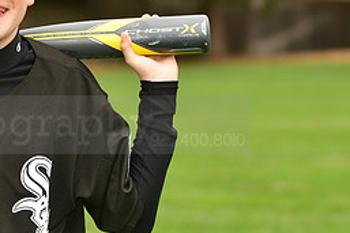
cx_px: -14
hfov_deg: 5.8
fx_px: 3460
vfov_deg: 3.9
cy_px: 114
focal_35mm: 356
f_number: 4
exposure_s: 1/1000
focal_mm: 105
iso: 320
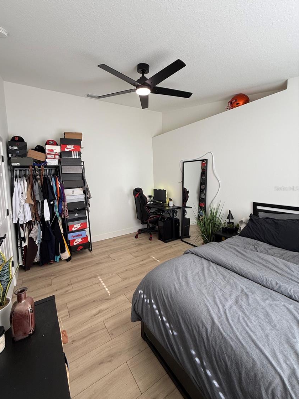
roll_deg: +2.5
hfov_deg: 81.6
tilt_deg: -3.2
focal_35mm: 15
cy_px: 188
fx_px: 173
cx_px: 140
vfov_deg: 98.1
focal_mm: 2.22
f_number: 2.2
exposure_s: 1/99
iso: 80
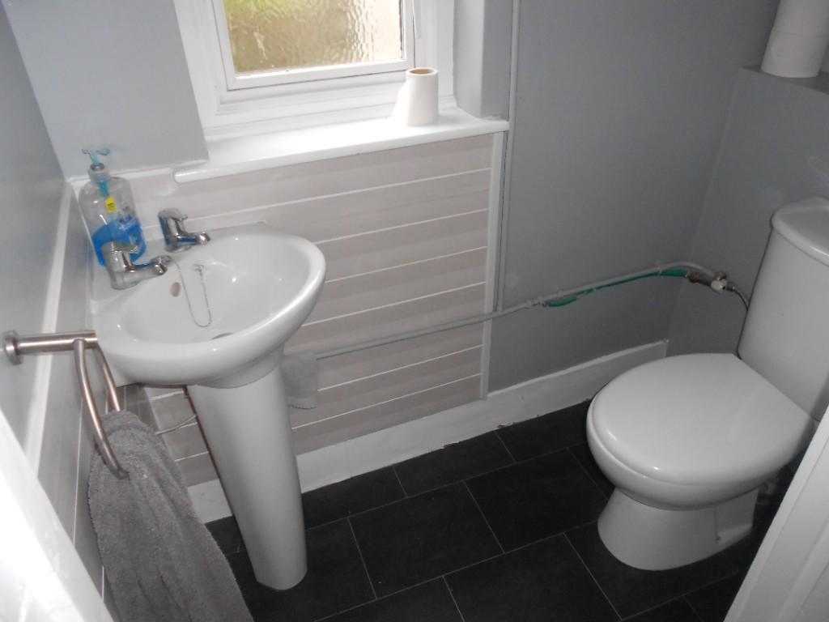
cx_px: 414
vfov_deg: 53.1
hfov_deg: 67.3
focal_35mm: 26
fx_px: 623
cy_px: 311
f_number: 3.2
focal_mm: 4.6
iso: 200
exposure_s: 1/25
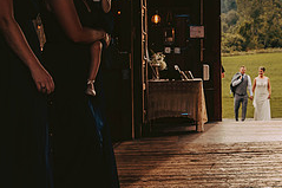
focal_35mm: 68
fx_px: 532
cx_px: 256
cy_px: 90
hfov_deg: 28.5
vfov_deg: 20.0
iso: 400
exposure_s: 1/640
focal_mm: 28
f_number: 2.8
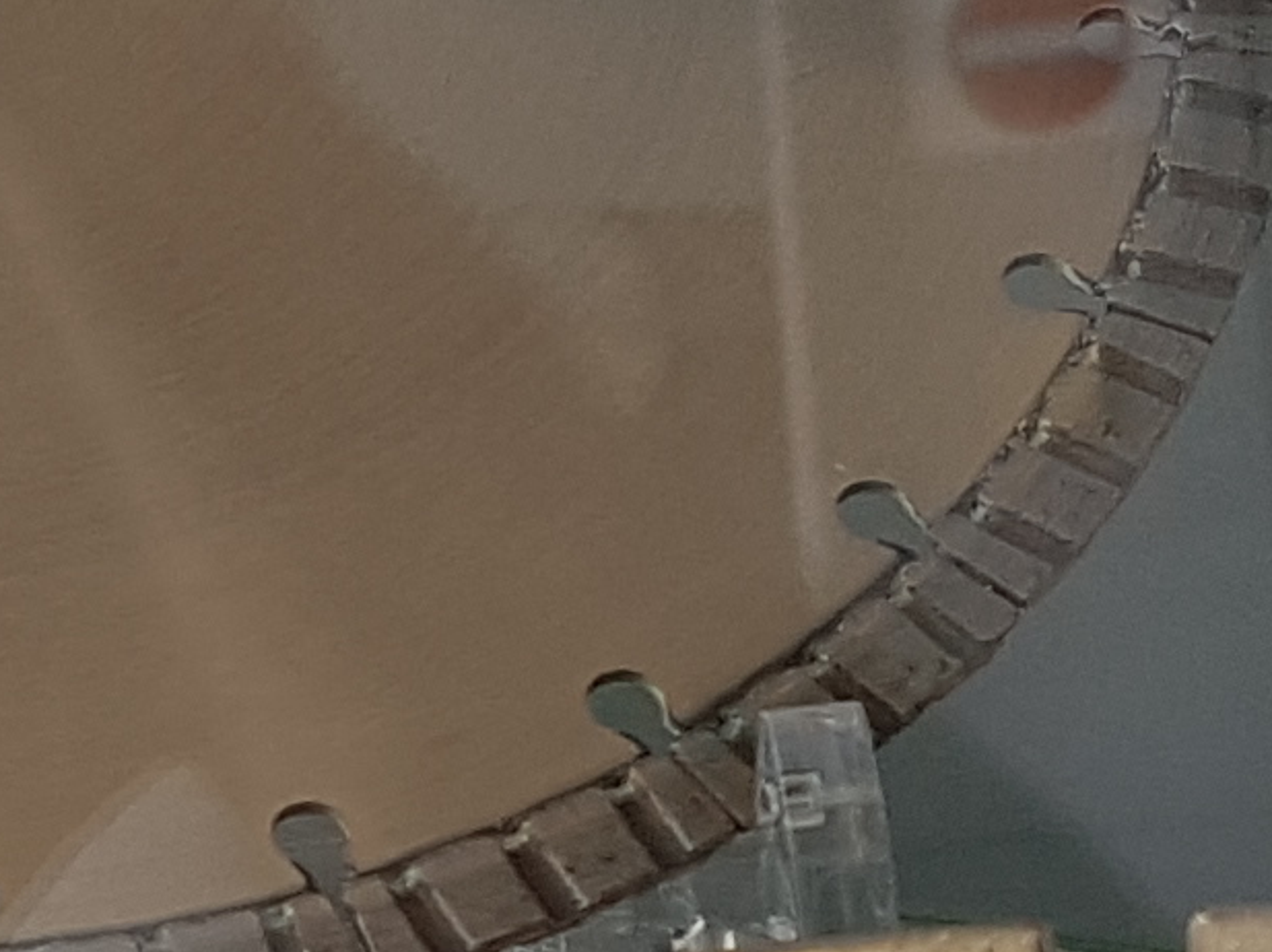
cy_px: 841
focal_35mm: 170
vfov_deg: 8.7
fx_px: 6243
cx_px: -392
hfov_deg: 11.3
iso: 50
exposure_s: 1/156
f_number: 1.7
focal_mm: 4.2
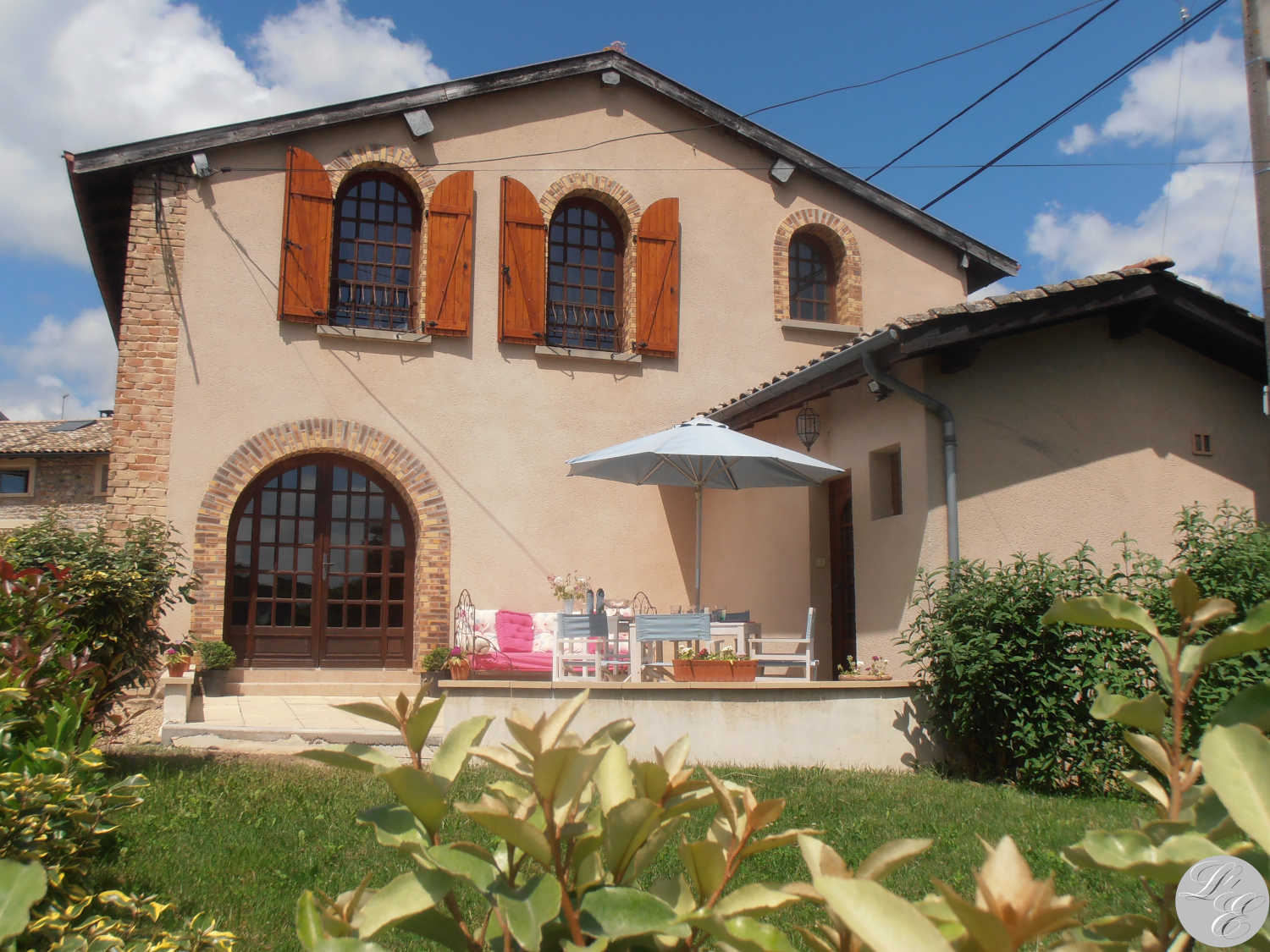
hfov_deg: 50.1
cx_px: 635
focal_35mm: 37
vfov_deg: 38.7
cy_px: 476
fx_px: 1357
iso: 80
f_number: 9.9
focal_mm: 6.61
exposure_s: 1/250
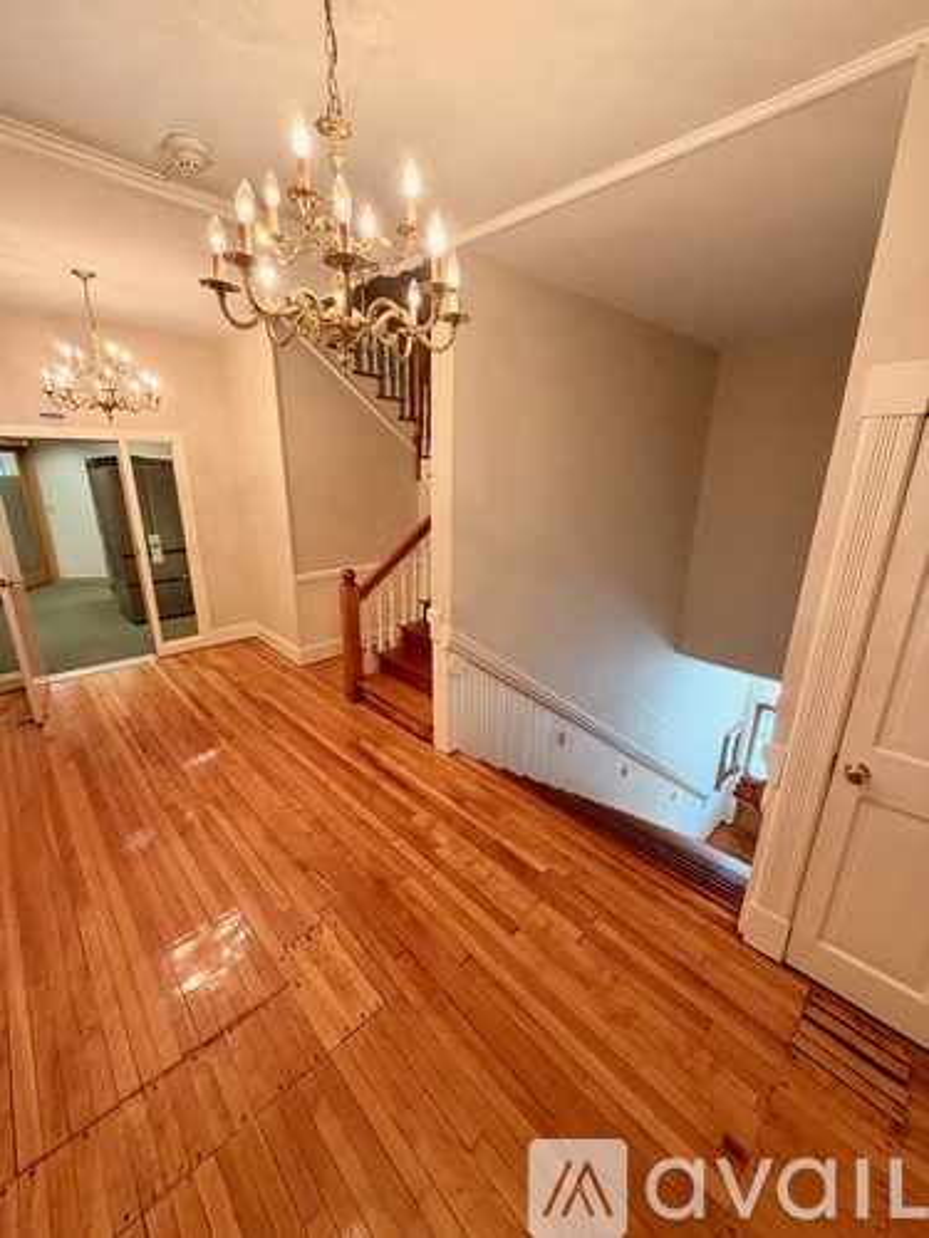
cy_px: 619
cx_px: 464
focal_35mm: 14
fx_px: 501
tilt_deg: -17.3
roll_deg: -0.8
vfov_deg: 102.1
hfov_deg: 85.7
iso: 200
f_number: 2.2
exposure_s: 1/60
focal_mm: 2.22
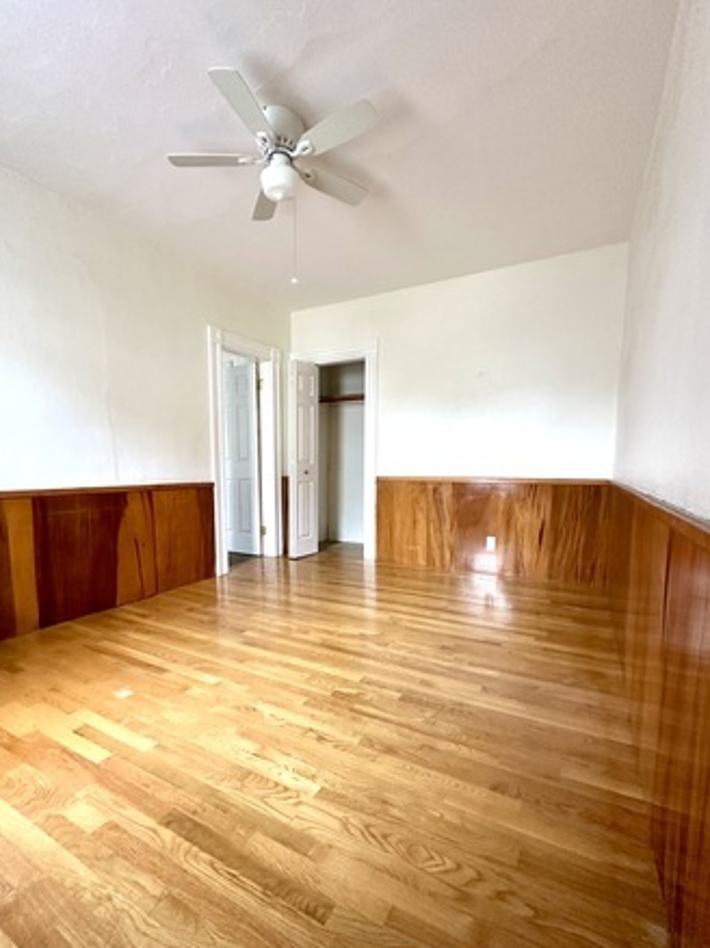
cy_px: 506
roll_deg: -0.7
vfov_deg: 94.4
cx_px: 343
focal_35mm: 16
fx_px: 438
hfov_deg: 78.0
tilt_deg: -6.0
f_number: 2.2
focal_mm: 2.22
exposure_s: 1/60
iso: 320
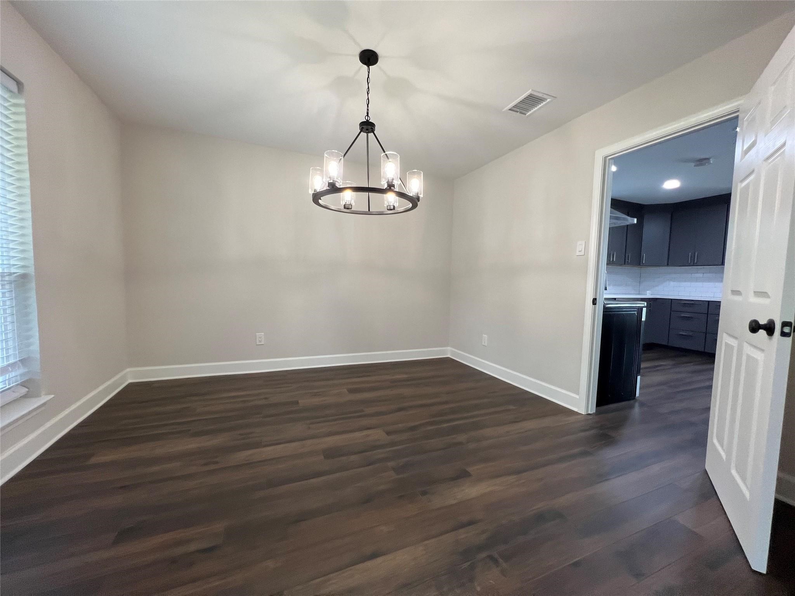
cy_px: 298
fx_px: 299
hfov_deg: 106.2
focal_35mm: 13
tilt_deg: -2.8
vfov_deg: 89.9
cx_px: 398
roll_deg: -0.8
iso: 200
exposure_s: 1/120
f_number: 1.8
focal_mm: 1.57
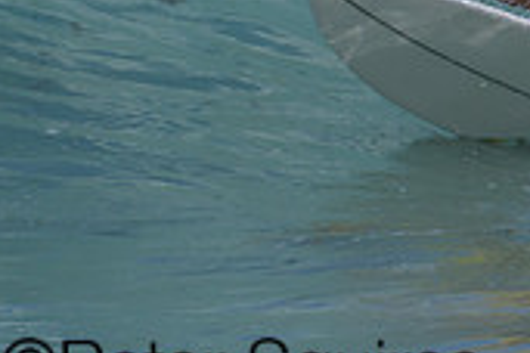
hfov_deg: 0.7
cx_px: 299
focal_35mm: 2888
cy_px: -109
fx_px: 42514
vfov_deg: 0.5
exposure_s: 1/2000
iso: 640
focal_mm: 800
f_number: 11
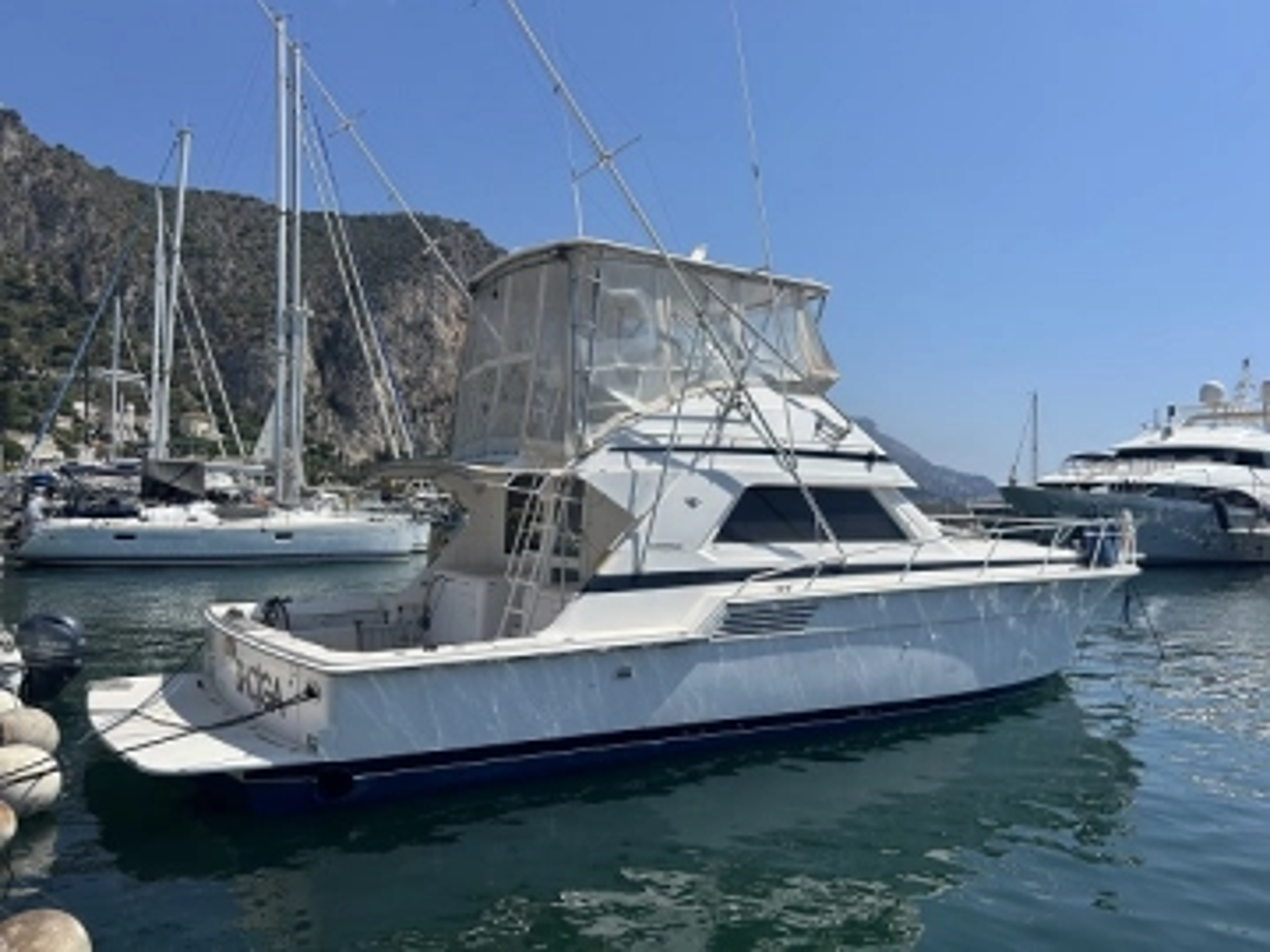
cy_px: 476
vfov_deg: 53.1
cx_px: 635
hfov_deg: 67.3
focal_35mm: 26
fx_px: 954
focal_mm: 5.7
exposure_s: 1/6993
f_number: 1.5
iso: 50
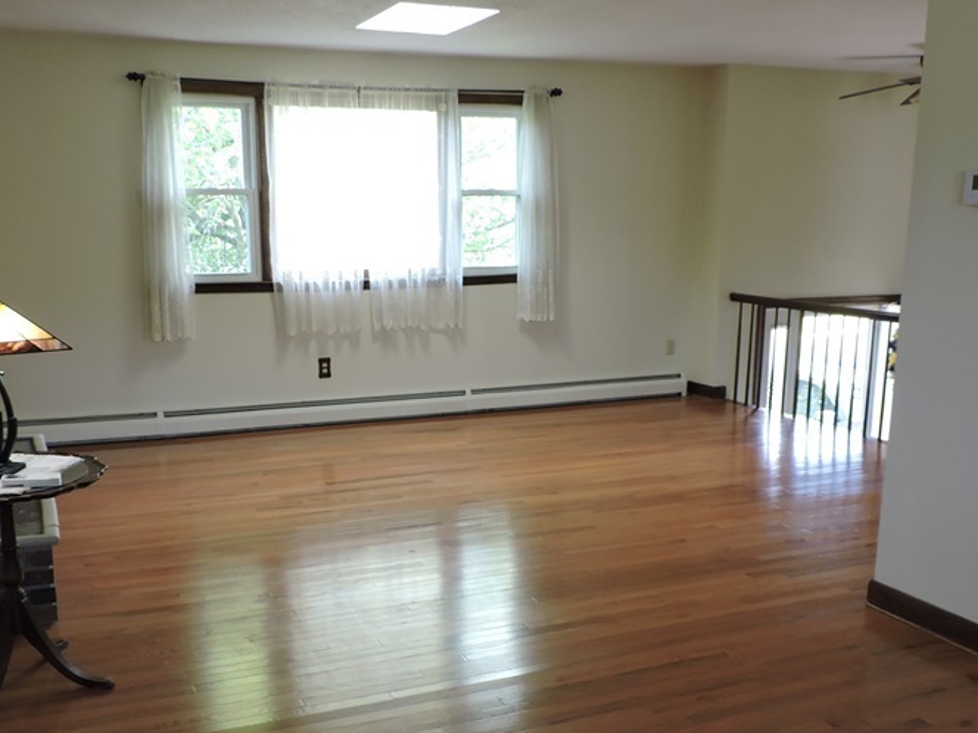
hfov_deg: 50.1
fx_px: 1045
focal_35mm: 37
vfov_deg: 38.4
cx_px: 468
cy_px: 459
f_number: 3
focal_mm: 4.3
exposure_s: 1/30
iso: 160
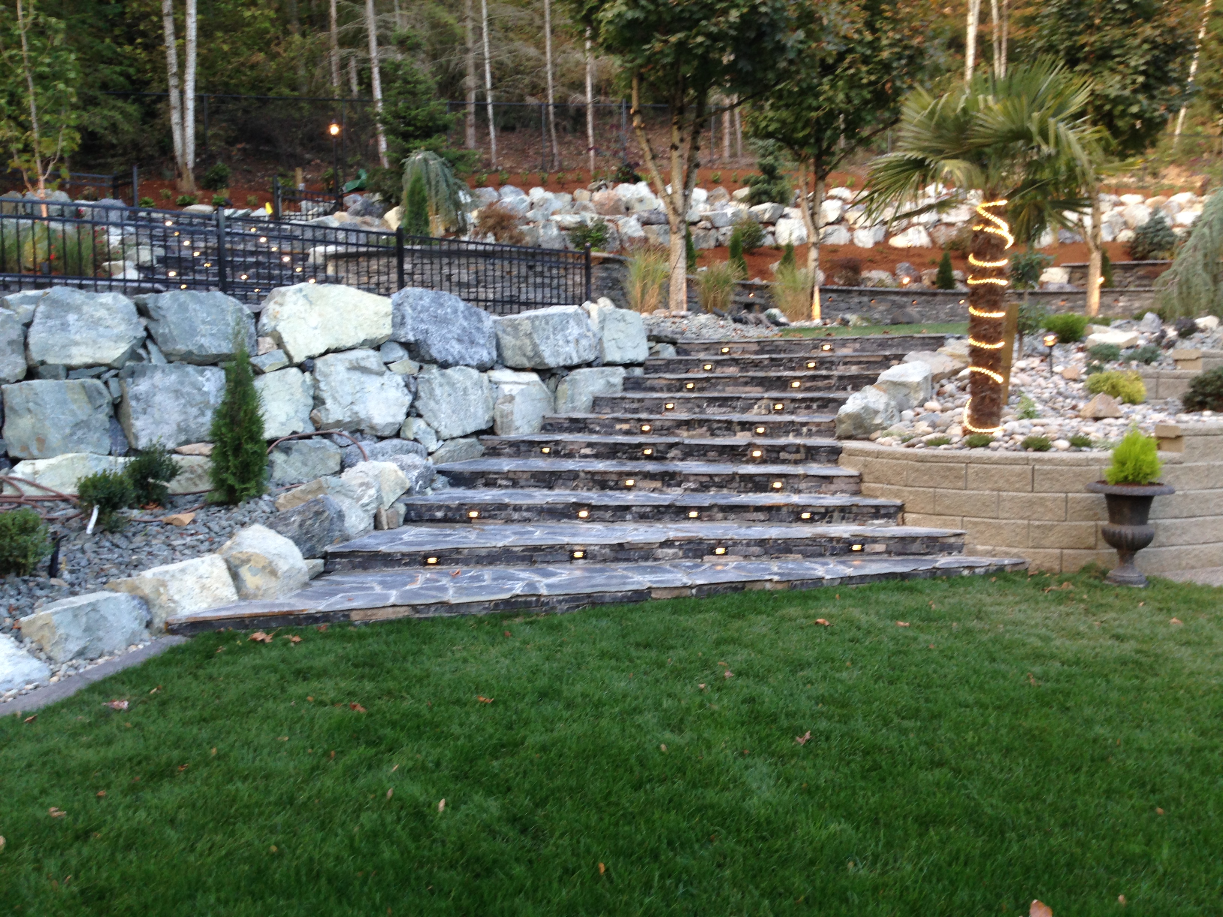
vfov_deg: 42.9
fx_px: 1166
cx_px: 612
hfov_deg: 55.4
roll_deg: +0.4
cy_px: 458
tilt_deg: -5.0
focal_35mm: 33
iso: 50
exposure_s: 1/24
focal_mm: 4.12
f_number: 2.4
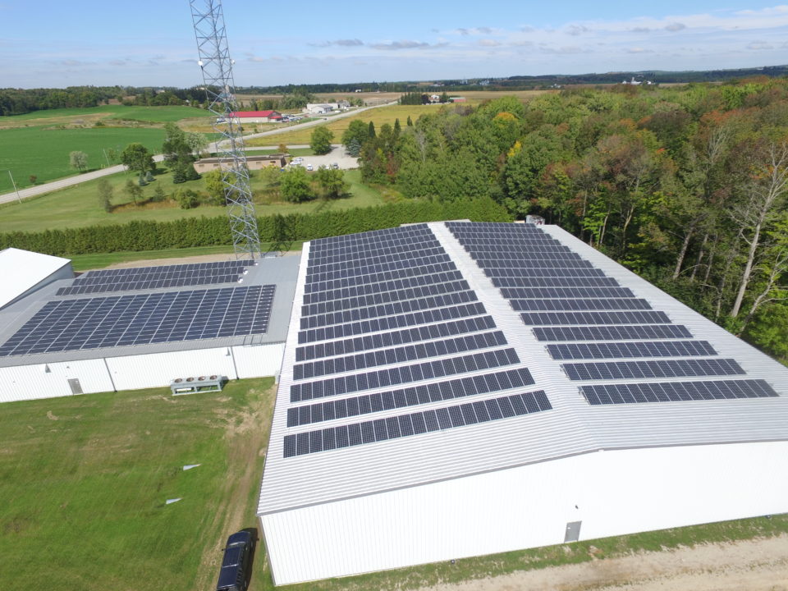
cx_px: 394
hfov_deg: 81.7
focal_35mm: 20
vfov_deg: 66.0
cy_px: 296
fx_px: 455
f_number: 2.8
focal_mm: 3.61
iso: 100
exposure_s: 1/1058
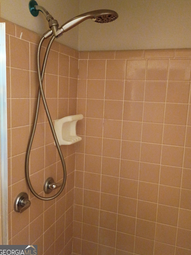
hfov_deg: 46.8
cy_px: 126
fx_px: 221
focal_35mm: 30
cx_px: 97
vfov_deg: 60.0
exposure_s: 1/24
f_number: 1.8
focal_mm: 4.27
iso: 1689
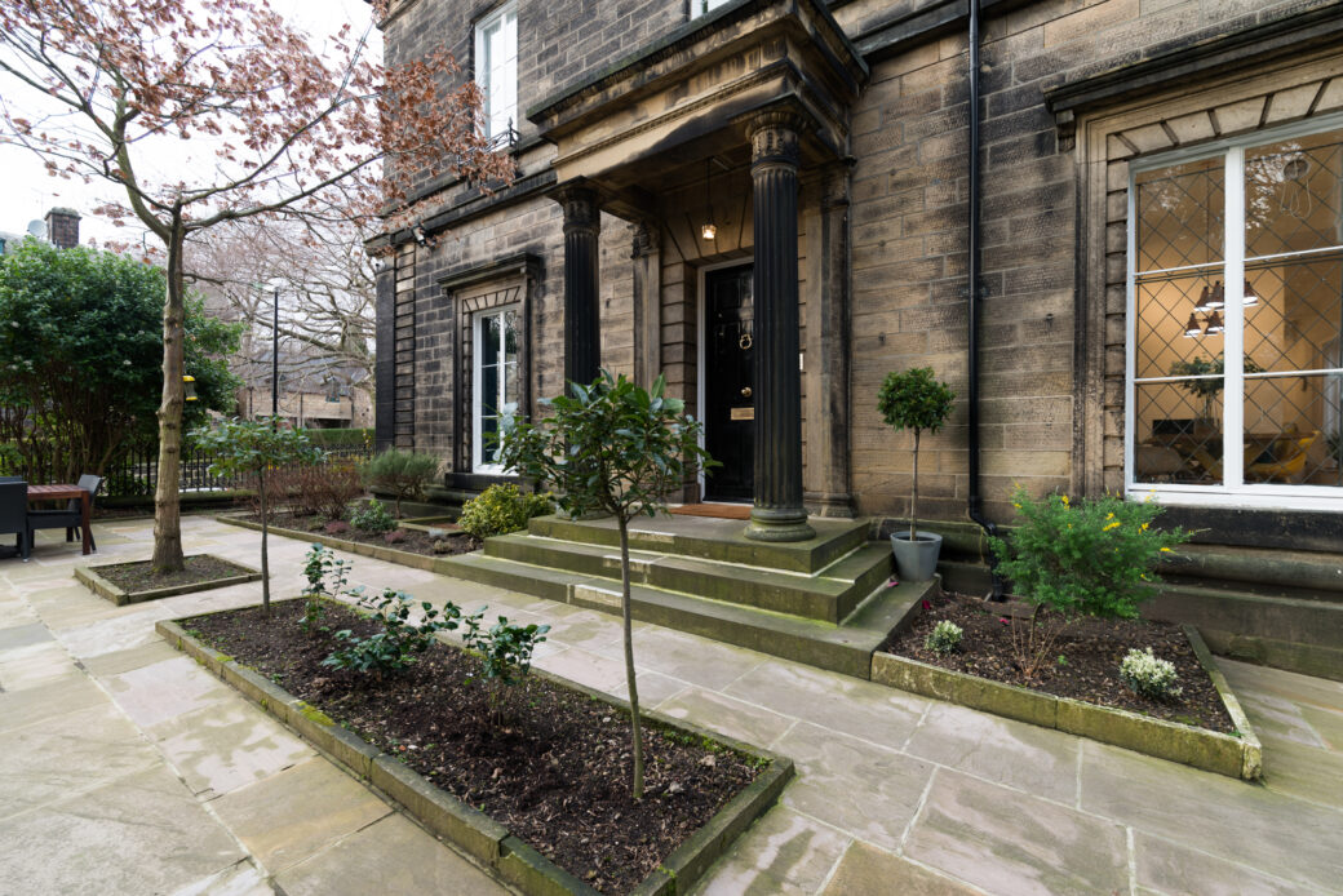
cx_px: 672
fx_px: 560
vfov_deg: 77.4
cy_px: 448
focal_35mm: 15
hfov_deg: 100.4
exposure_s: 1/80
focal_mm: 15
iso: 100
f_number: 4
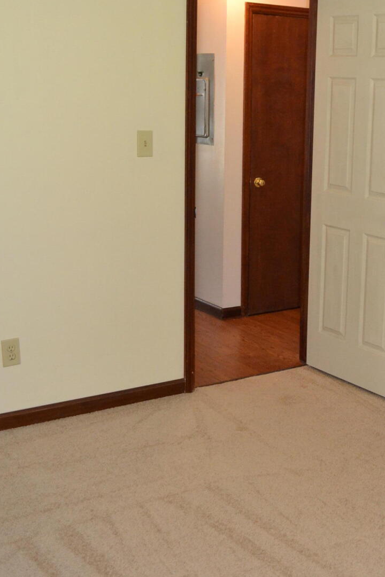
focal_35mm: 50
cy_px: 232
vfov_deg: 39.4
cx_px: 344
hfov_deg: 26.1
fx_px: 802
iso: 1250
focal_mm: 18
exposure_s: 1/60
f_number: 3.5
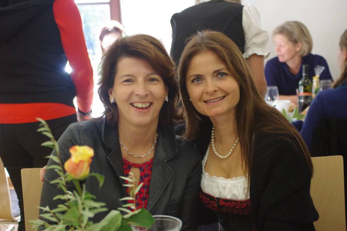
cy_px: 116
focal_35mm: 75
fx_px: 722
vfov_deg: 18.1
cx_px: 174
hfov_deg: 27.0
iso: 1600
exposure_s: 1/80
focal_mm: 50
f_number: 4.5
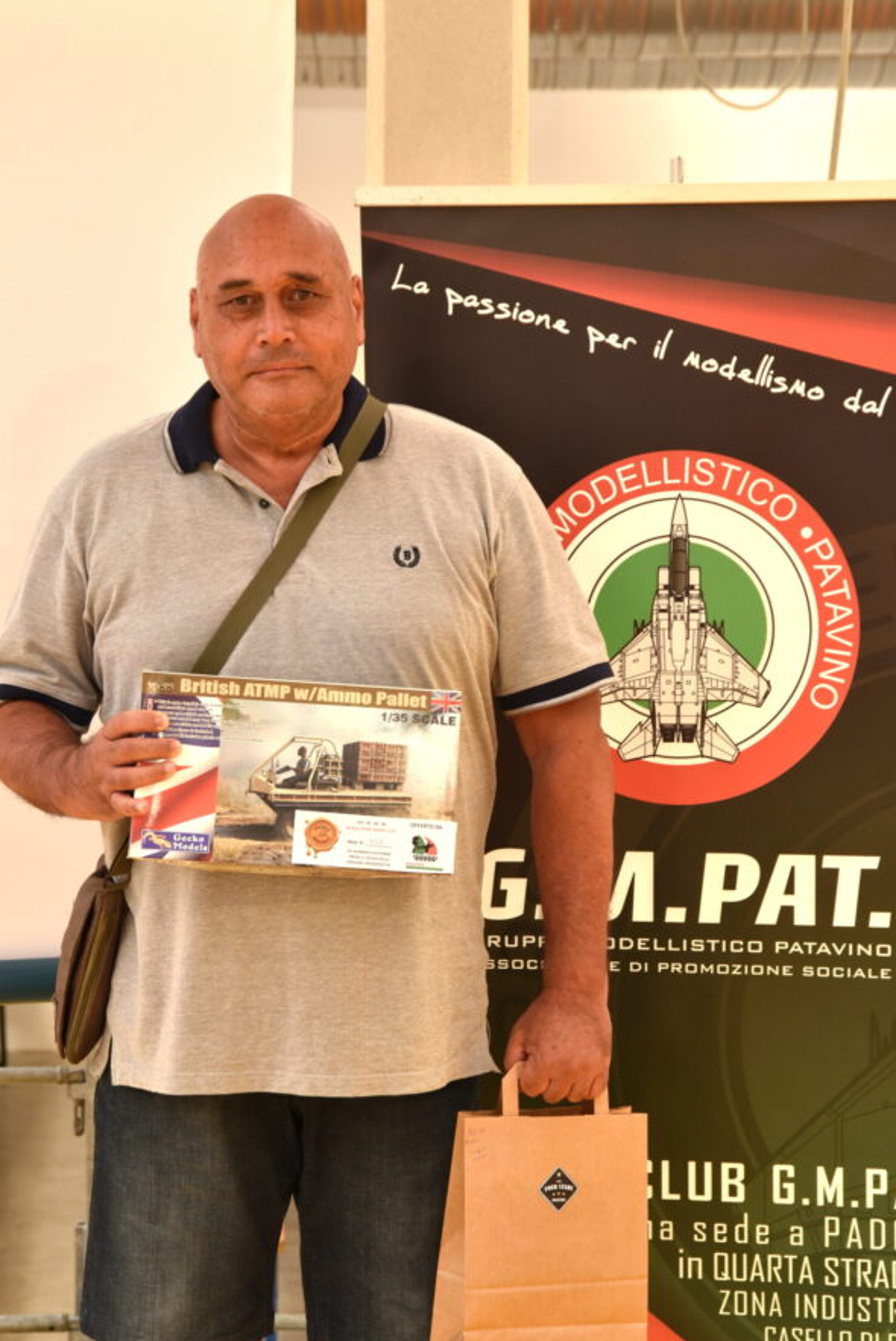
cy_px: 662
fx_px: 3243
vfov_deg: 23.4
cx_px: 436
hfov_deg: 15.7
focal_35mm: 87
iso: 500
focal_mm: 75
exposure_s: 1/40
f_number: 7.1
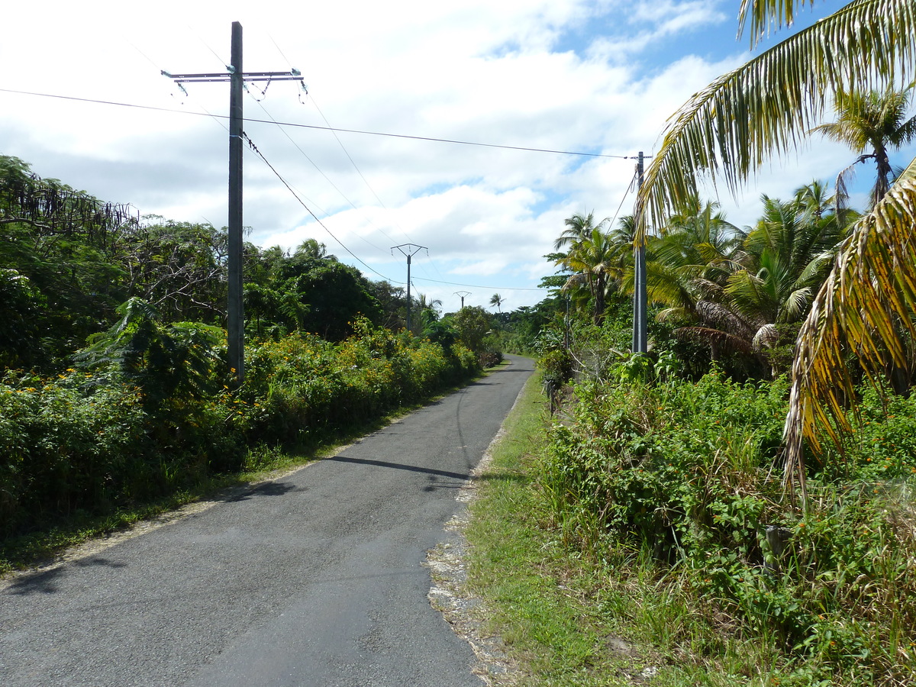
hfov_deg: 69.4
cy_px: 344
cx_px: 458
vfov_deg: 54.9
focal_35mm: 25
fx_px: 662
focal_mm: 4.1
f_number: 4.5
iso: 80
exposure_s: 1/400
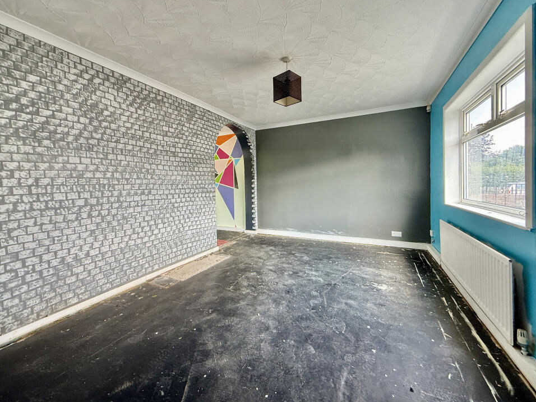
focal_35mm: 15
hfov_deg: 98.1
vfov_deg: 81.7
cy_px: 189
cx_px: 256
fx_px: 232
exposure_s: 1/99
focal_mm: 2.22
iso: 160
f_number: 2.2
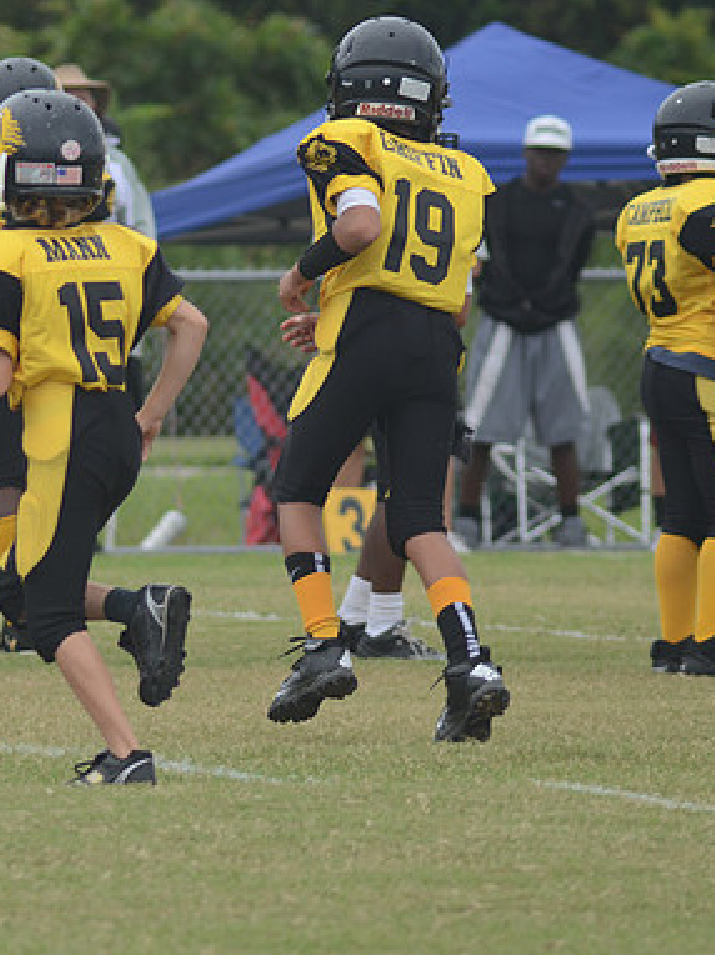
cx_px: 92
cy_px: 478
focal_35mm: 525
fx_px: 14475
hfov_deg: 2.8
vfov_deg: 3.8
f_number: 6.3
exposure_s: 1/800
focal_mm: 240
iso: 400
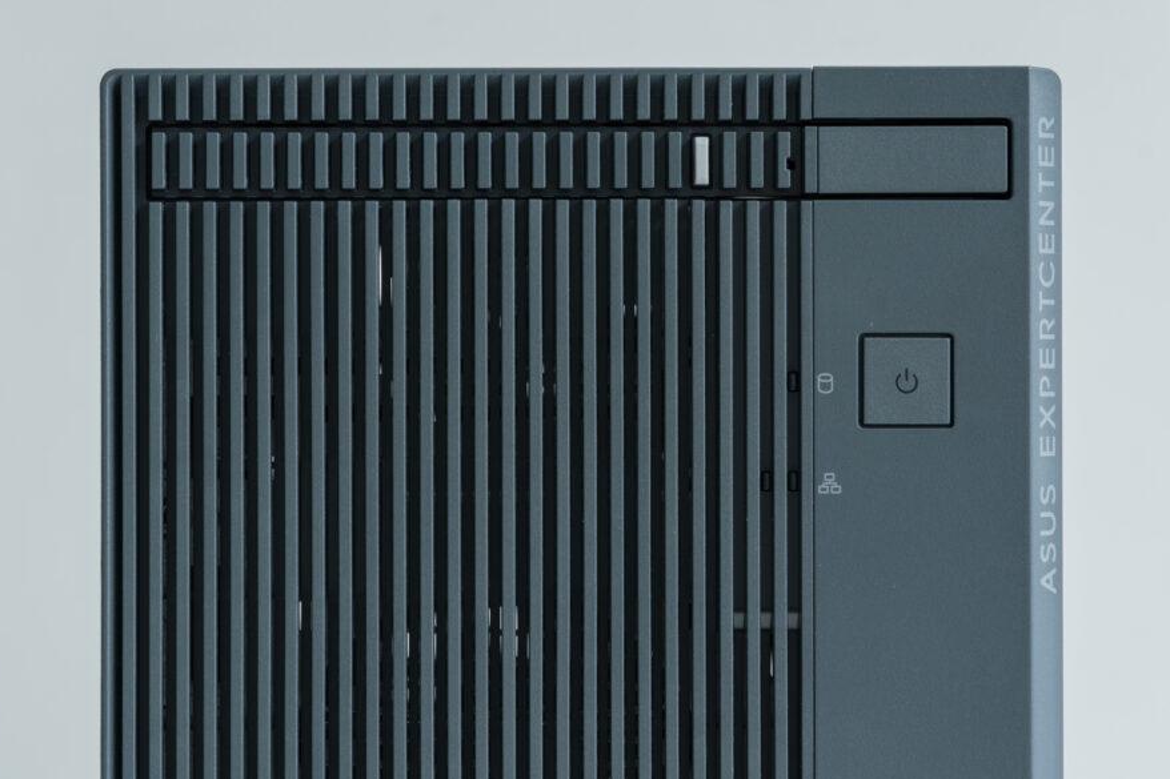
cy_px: 411
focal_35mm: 105
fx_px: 3412
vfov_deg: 13.0
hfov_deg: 19.5
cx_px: 554
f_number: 6.3
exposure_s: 1/100
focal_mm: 90
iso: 400
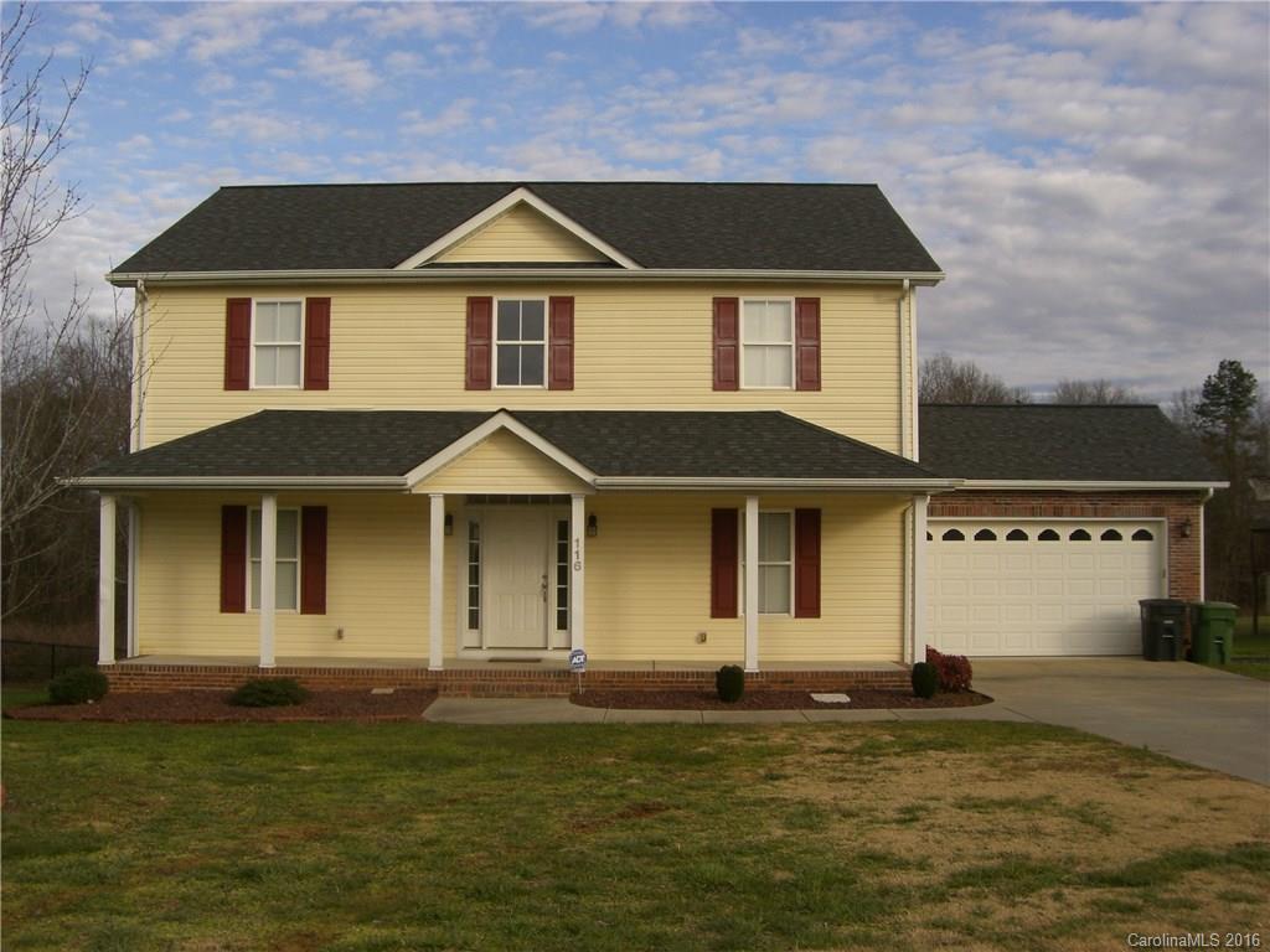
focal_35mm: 38
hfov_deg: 49.0
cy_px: 476
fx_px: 1394
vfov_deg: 37.7
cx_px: 635
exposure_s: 1/500
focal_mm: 6.2
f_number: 4.3
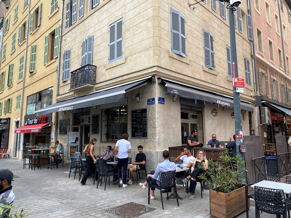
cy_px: 109
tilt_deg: +8.7
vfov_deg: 53.1
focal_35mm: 26
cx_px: 146
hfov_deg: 67.3
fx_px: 219
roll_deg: -0.6
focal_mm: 4.25
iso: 32
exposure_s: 1/458
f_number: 1.8
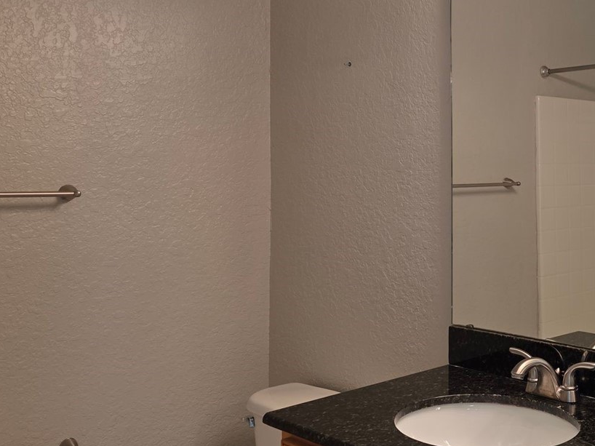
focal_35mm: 45
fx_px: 773
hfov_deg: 39.7
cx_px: 509
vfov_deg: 32.0
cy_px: 169
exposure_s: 1/120
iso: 125
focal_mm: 6.3
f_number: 1.7
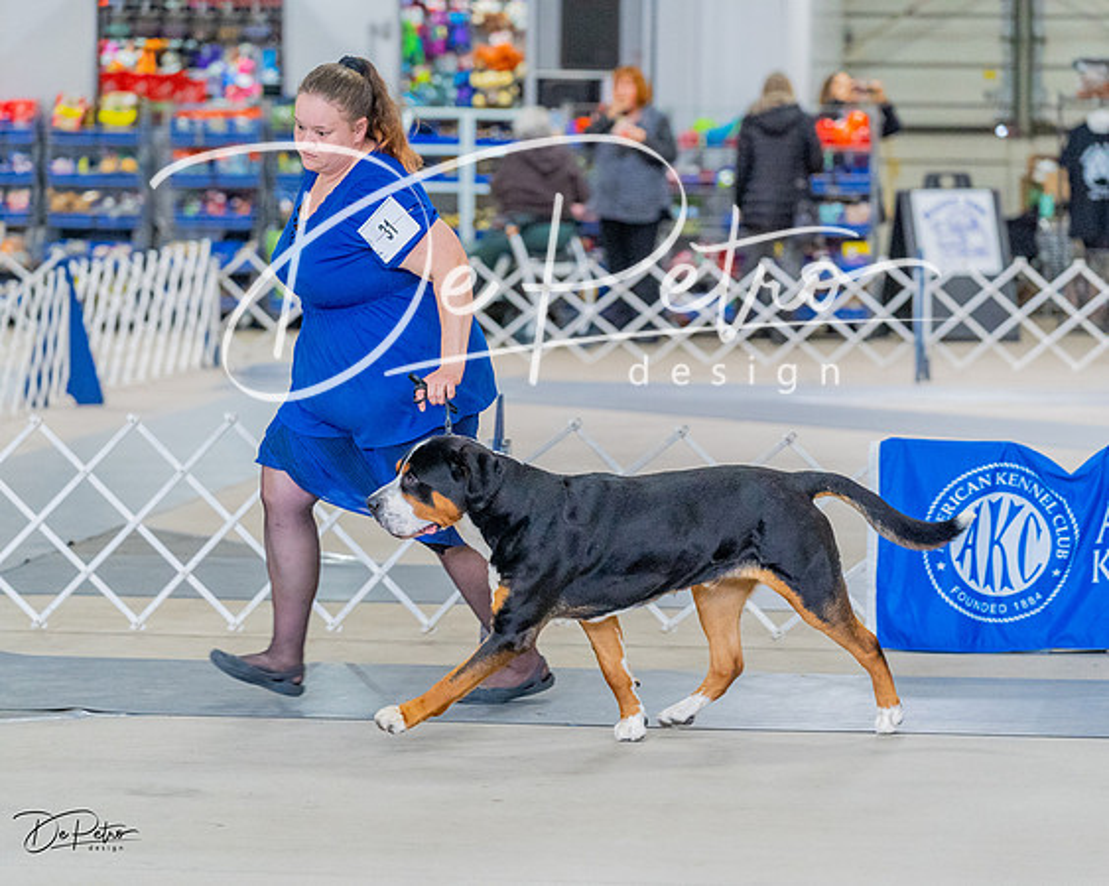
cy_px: 443
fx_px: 5173
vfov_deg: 9.8
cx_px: 554
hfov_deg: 12.2
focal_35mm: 158
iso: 6400
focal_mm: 140
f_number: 3.5
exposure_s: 1/400
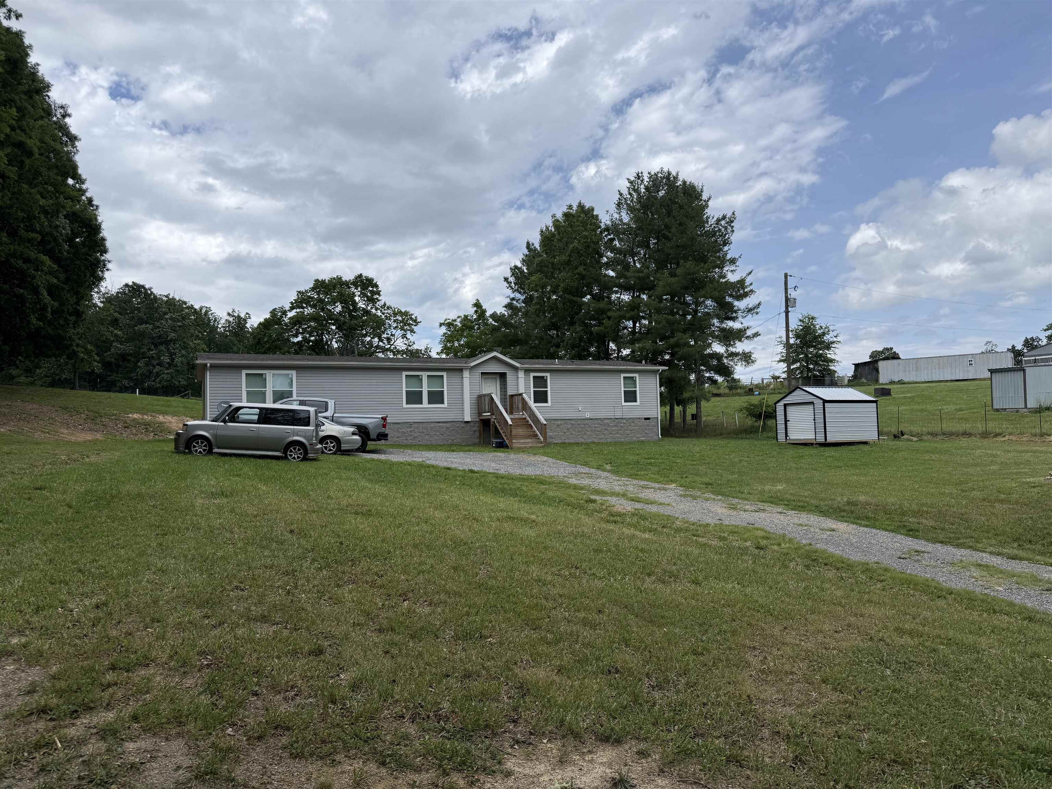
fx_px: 729
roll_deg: +1.3
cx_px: 526
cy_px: 394
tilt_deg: +3.1
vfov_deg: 56.8
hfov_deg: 71.6
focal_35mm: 24
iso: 80
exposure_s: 1/6173
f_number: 1.78
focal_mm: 6.76
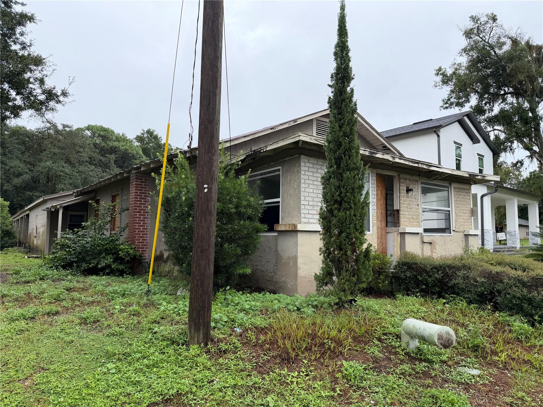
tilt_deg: +5.7
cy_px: 204
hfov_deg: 71.6
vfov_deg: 56.8
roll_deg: -0.1
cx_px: 272
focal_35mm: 24
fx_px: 376
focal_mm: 6.76
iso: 80
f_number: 1.78
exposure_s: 1/1106
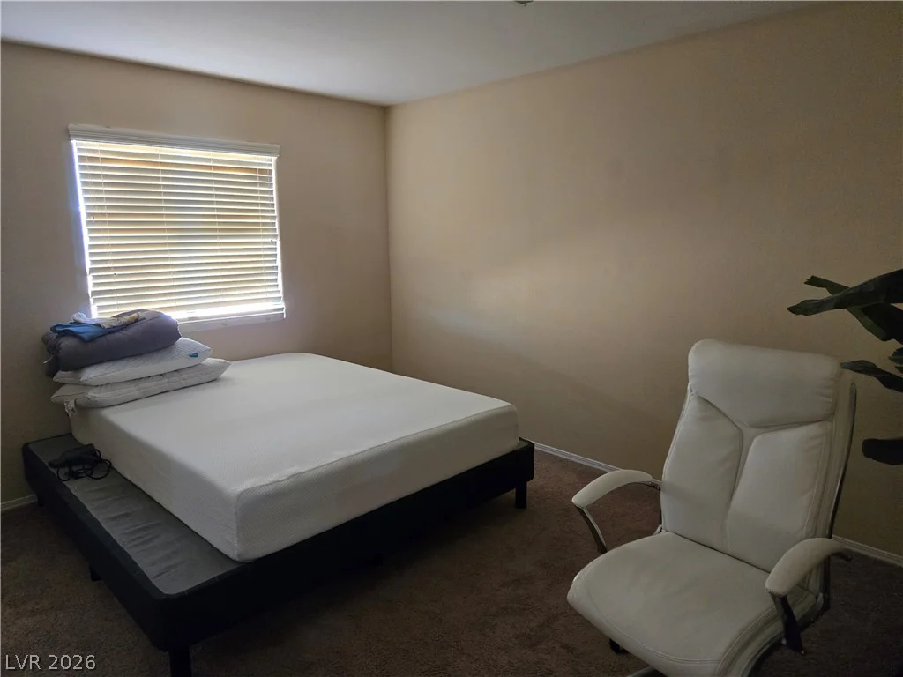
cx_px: 452
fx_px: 600
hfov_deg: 73.9
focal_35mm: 23
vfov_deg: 58.9
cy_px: 338
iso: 640
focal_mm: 5.4
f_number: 1.8
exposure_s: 1/120
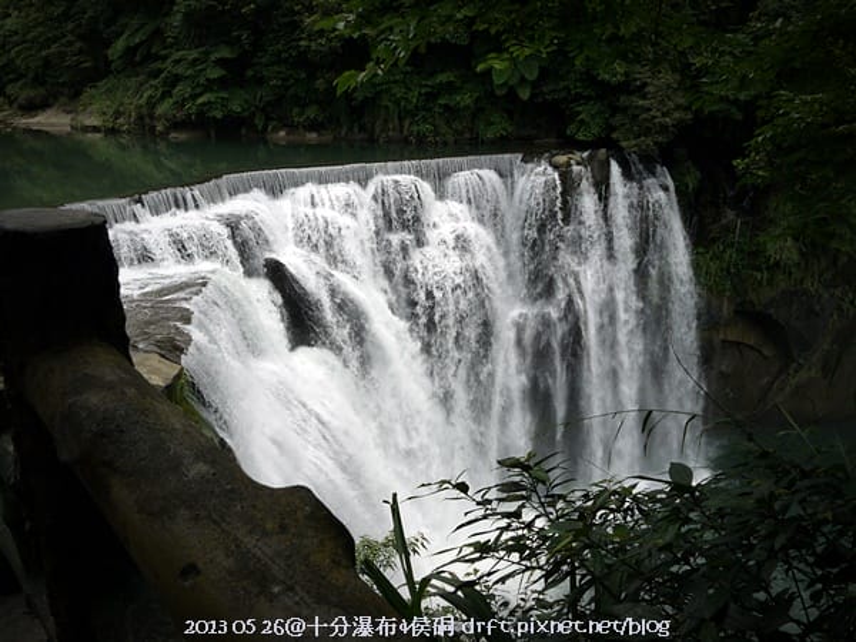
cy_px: 321
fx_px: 791
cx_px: 428
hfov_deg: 56.8
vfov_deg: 44.2
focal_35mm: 32
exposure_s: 1/80
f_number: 16
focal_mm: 16
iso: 160
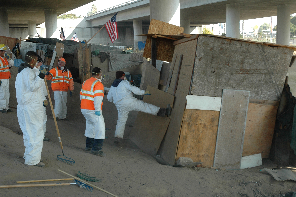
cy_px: 98
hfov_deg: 37.9
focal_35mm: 52
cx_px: 148
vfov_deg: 25.7
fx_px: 431
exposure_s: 1/250
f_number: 8
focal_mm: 35
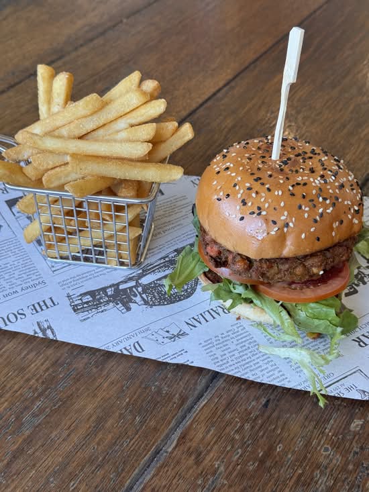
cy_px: 246
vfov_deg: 39.7
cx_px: 184
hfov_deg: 30.3
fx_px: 682
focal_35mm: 48
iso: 64
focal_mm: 6.76
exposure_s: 1/50
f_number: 1.78
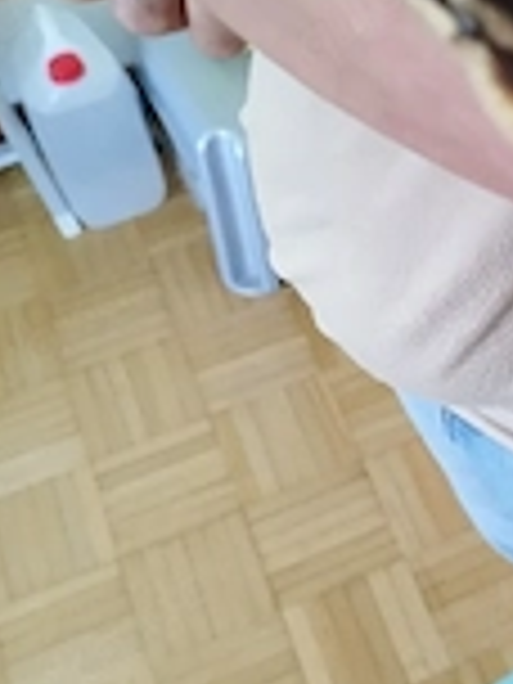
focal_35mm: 63
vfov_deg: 30.7
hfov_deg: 22.3
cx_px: 522
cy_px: 364
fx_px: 1245
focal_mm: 5.89
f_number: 1.89
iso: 630
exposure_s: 1/50
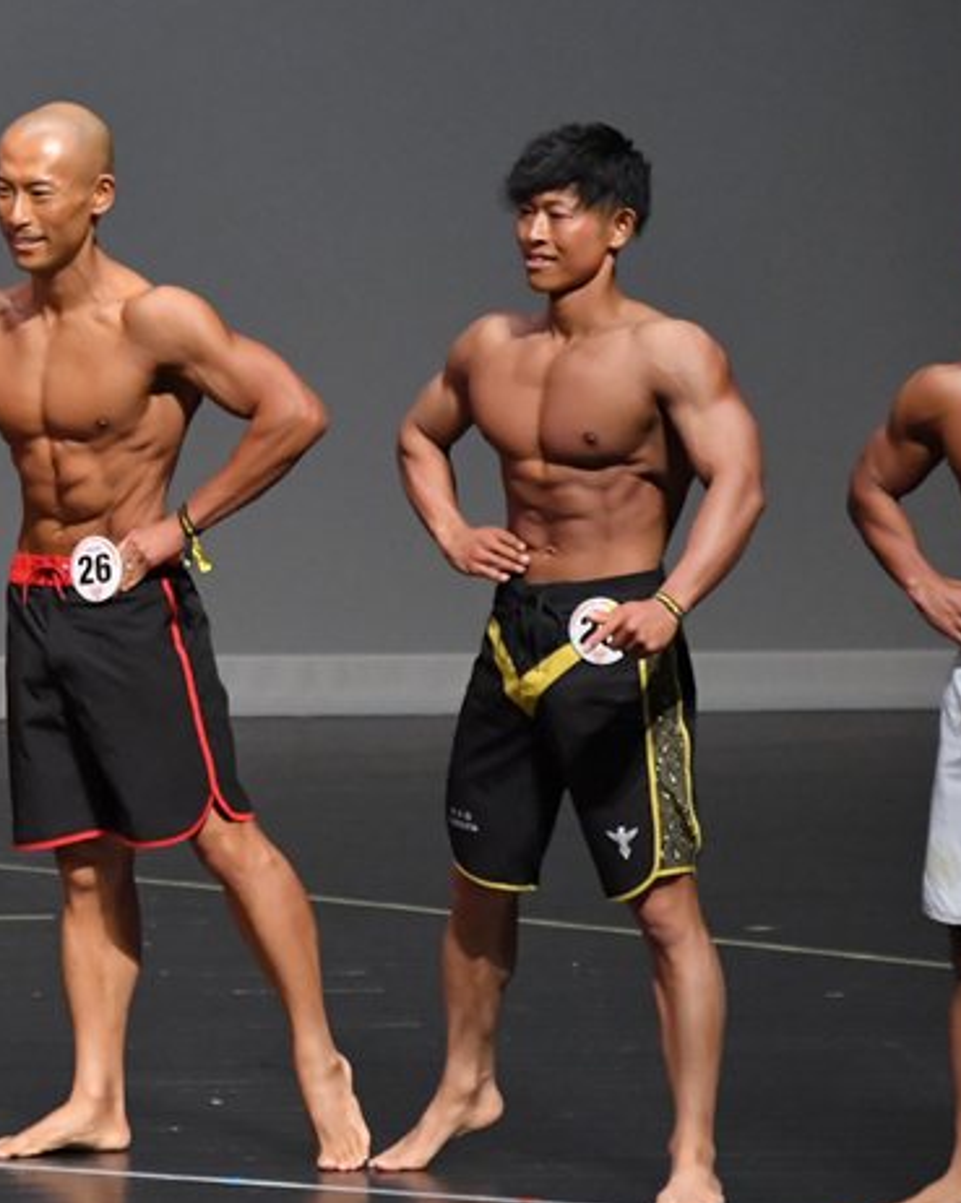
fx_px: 17651
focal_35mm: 496
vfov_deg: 3.9
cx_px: 40
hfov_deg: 3.1
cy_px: 617
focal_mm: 210
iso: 8000
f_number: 5.6
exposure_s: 1/400
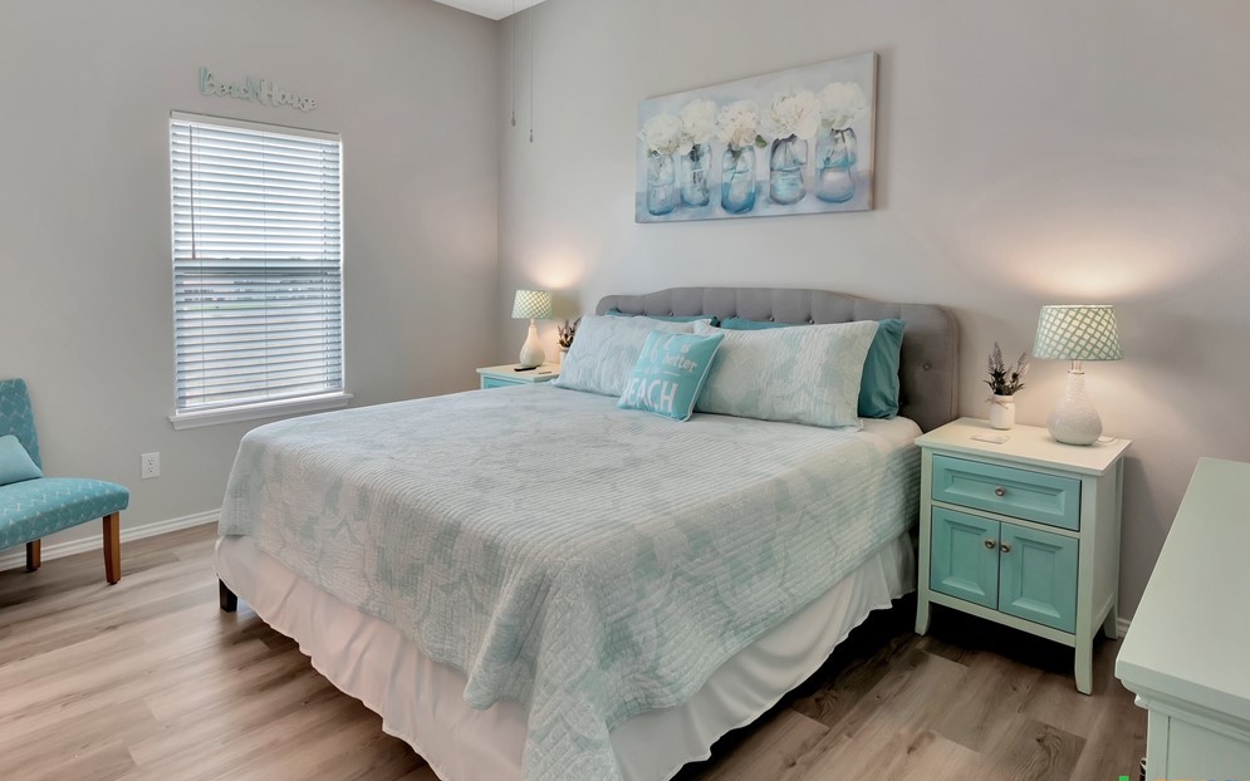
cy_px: 384
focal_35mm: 20
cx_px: 611
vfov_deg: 59.7
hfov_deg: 85.0
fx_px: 681
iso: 400
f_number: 11
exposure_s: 1/15
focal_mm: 12
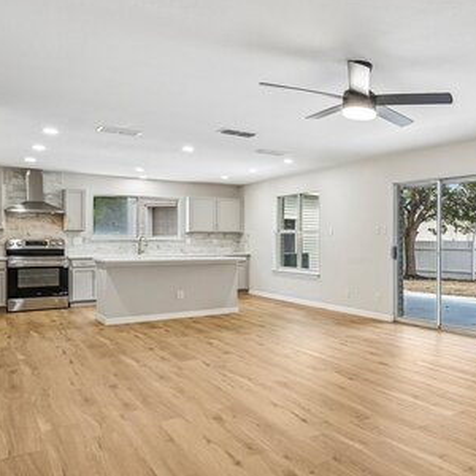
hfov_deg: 46.6
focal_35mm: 29
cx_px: 474
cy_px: 244
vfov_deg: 55.6
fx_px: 451
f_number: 8
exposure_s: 1/50
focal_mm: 16
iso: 400
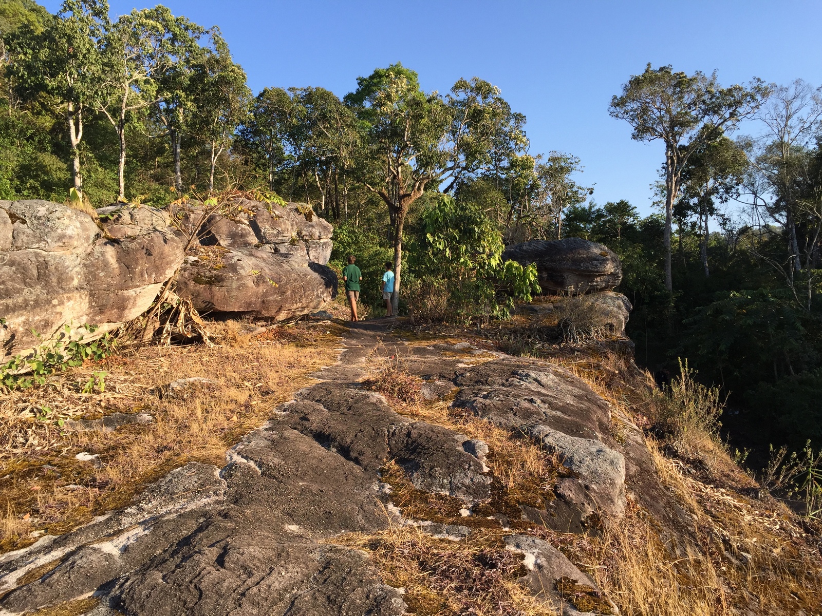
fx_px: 689
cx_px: 411
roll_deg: +0.8
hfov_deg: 61.7
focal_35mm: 29
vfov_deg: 48.2
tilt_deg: +1.0
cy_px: 308
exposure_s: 1/824
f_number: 2.2
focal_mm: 4.15
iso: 32
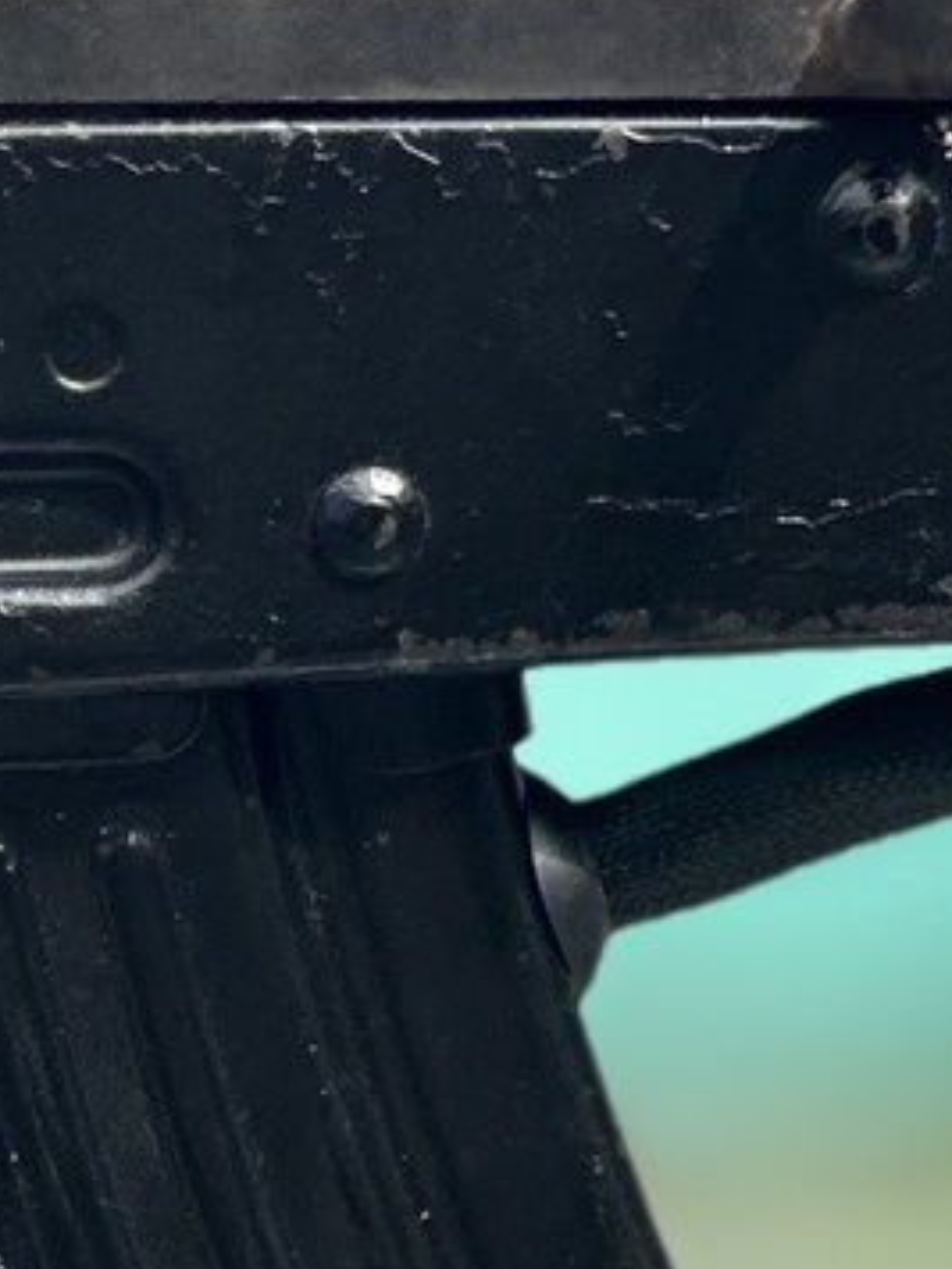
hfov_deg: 3.4
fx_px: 15988
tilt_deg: -1.2
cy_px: 1522
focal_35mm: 436
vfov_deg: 4.5
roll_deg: -1.3
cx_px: -981
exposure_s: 1/348
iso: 32
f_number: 2.8
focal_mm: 9
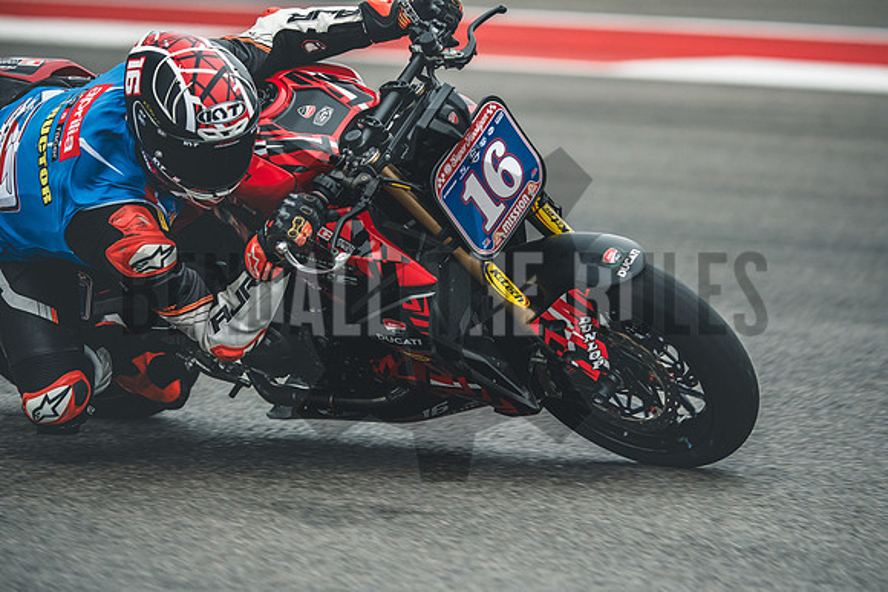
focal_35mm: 300
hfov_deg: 6.9
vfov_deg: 4.6
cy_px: 296
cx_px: 444
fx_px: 7401
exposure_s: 1/4000
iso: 1000
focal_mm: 200
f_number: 2
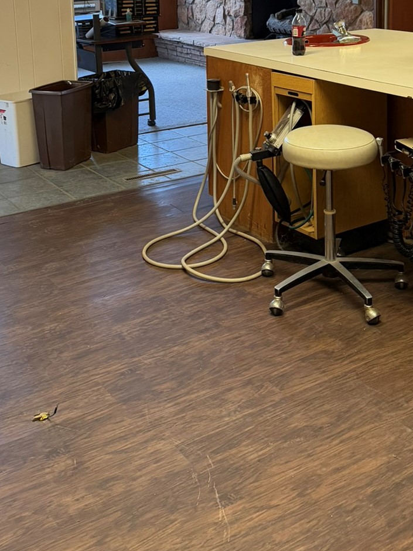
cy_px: 79
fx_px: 779
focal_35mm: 49
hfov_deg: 29.6
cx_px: 244
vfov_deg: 37.0
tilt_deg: -7.7
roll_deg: +1.0
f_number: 1.78
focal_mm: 6.76
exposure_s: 1/120
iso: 400
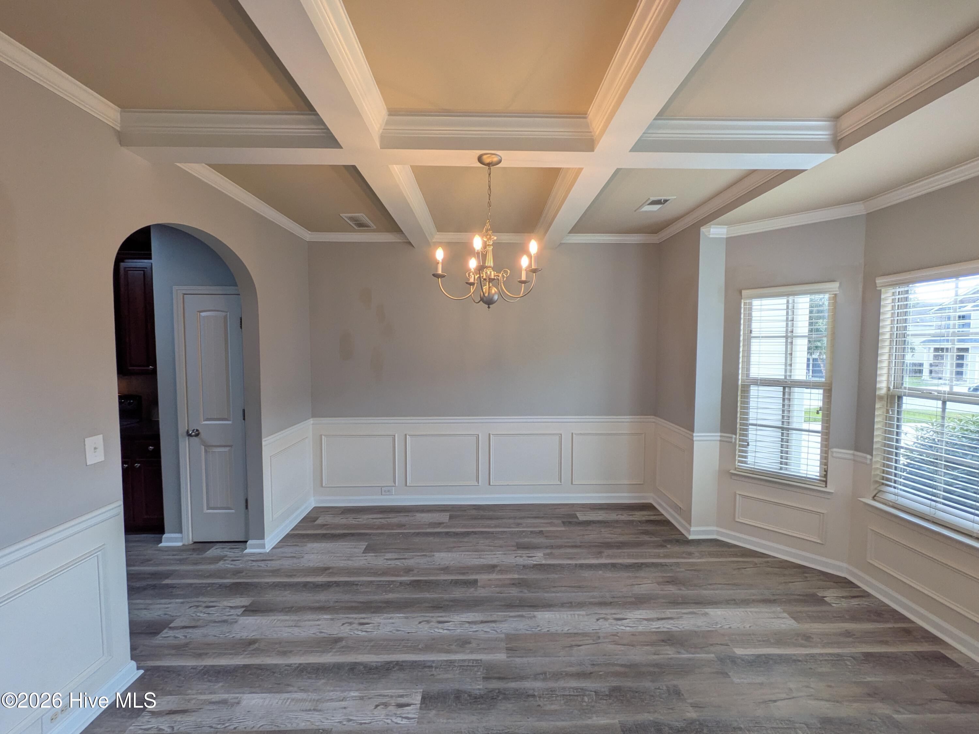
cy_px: 367
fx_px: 396
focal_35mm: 14
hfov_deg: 102.1
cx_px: 490
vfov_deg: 85.7
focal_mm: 1.85
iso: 84
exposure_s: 1/129
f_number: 2.2
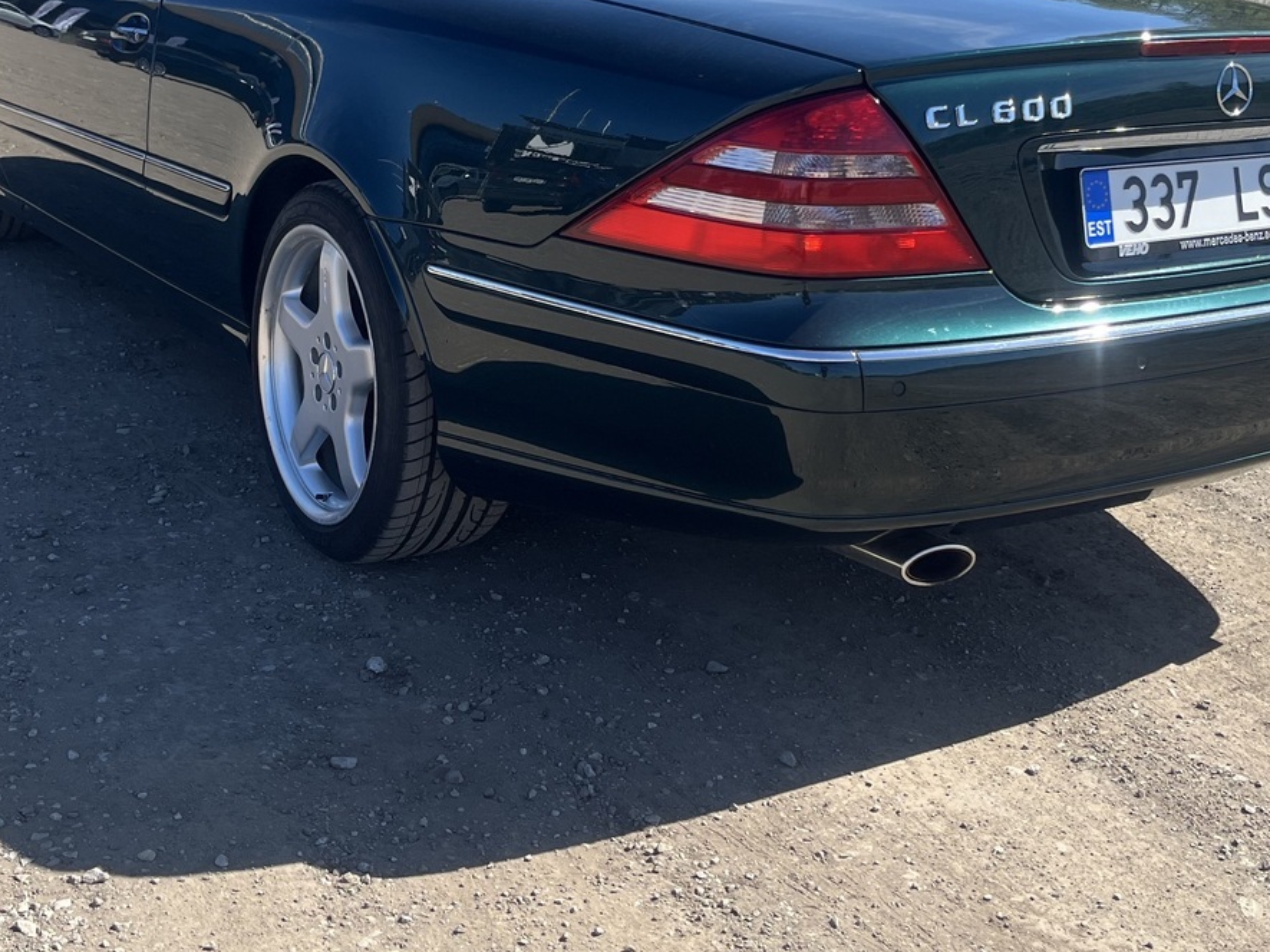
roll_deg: -0.5
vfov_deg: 30.2
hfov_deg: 40.4
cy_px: 208
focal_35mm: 47
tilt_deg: -10.6
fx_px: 1725
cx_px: 608
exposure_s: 1/1832
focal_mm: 5.1
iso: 50
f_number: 1.6
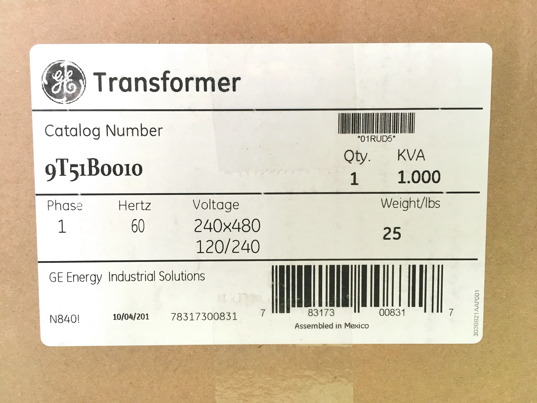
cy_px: 202
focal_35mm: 29
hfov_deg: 61.7
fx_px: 450
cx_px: 268
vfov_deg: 48.2
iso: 80
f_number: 2.2
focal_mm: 4.15
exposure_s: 1/30
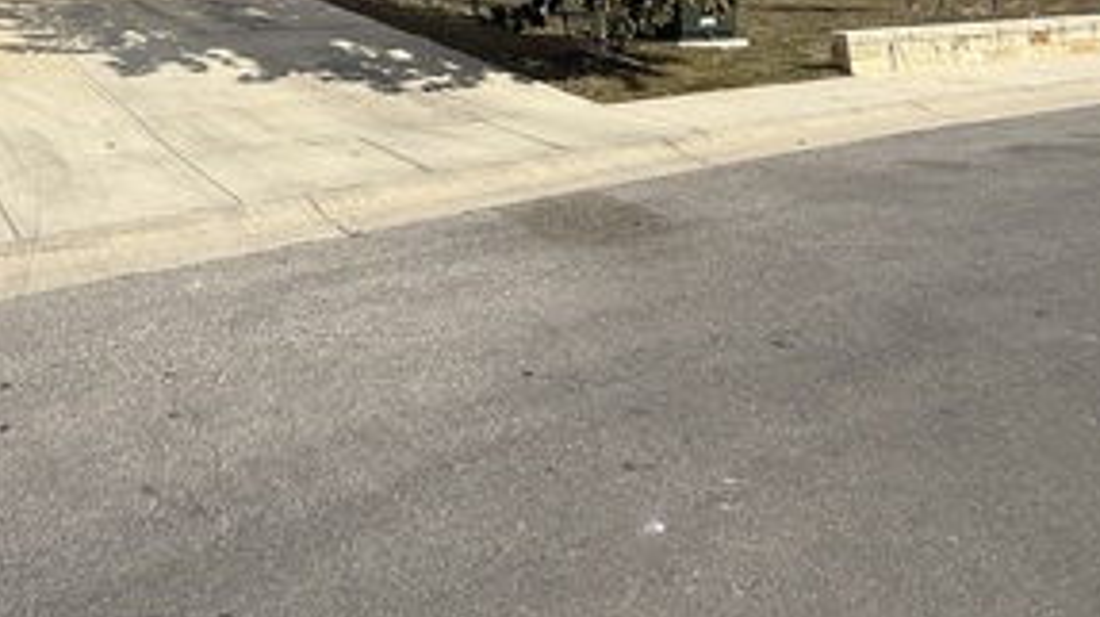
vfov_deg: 28.1
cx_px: 422
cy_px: -199
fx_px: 991
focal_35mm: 34
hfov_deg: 57.4
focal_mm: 2.22
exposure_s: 1/4425
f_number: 2.2
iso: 50
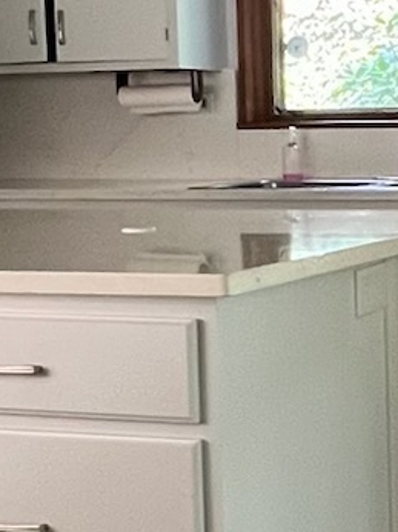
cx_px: 510
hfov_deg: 17.9
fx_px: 1182
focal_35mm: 77
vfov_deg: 25.0
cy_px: 414
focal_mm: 1.57
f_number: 1.8
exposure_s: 1/60
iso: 320
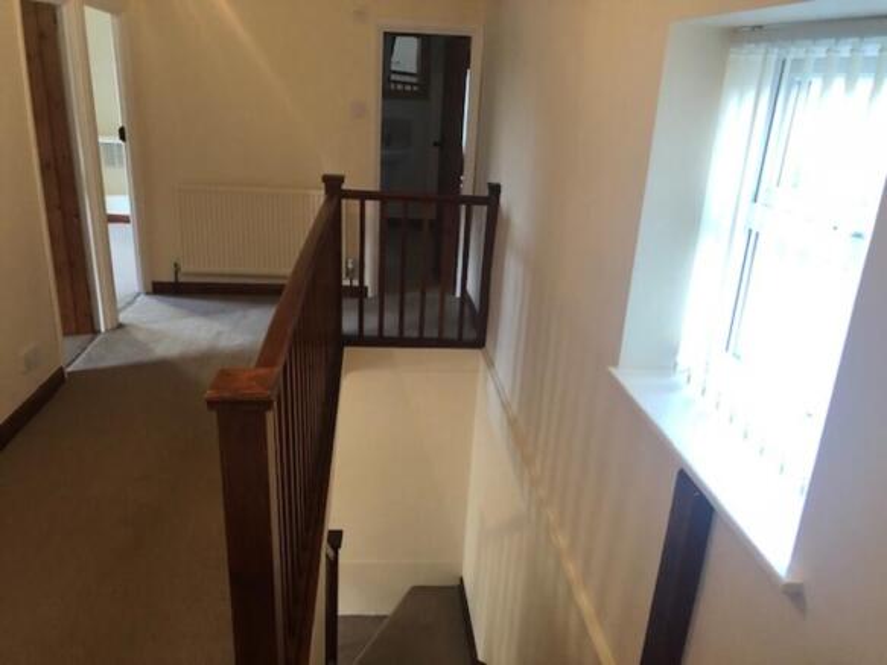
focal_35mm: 28
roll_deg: -2.1
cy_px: 332
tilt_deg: -20.2
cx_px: 444
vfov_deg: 49.7
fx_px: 717
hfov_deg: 63.5
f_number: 1.8
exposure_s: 1/17
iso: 80
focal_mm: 4
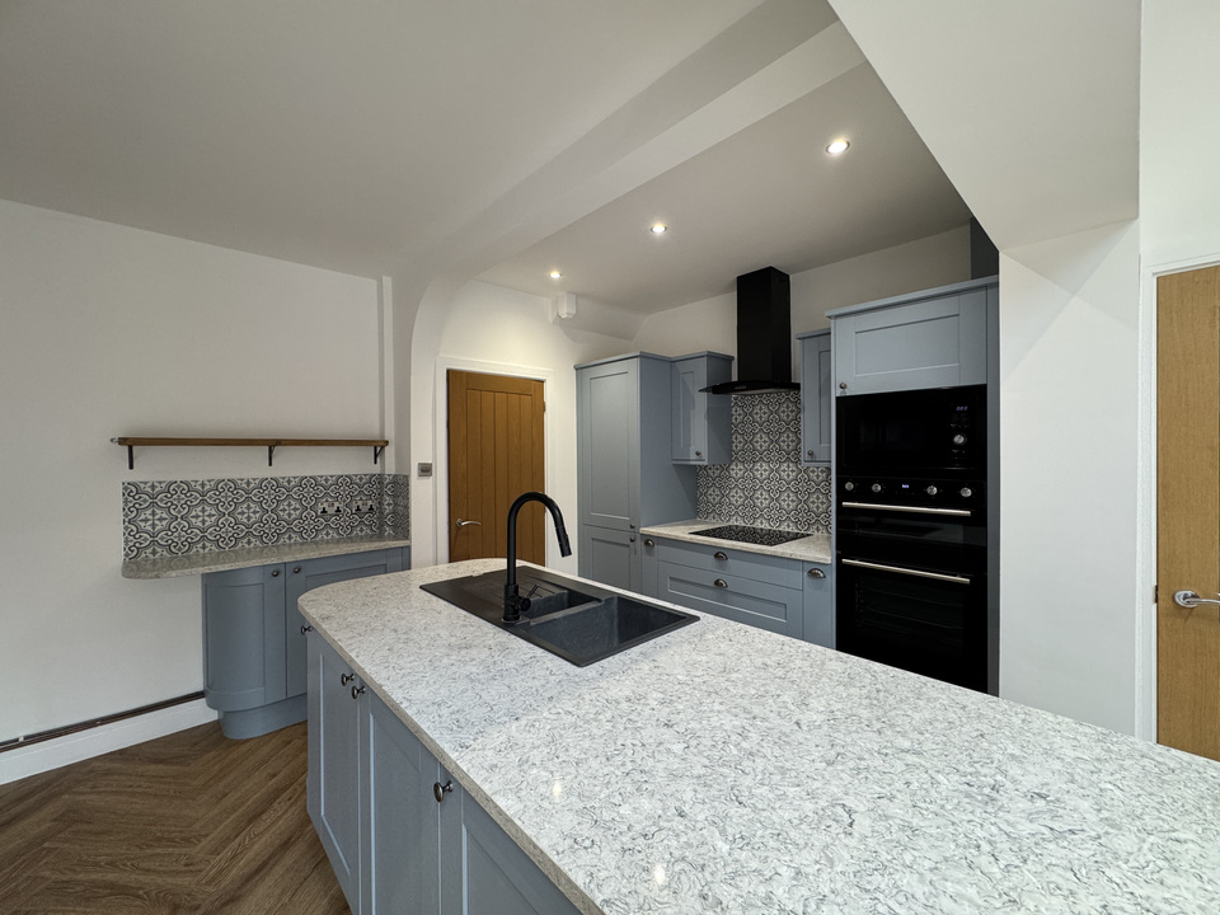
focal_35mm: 14
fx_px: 493
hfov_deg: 102.1
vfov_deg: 85.7
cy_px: 458
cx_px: 610
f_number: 2.2
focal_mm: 2.22
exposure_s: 1/50
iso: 200
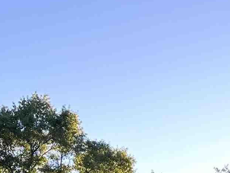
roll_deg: -1.4
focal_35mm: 119
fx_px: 791
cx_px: 162
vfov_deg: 10.9
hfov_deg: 16.5
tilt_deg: +6.8
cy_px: 389
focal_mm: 6.86
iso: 80
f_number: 1.78
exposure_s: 1/402
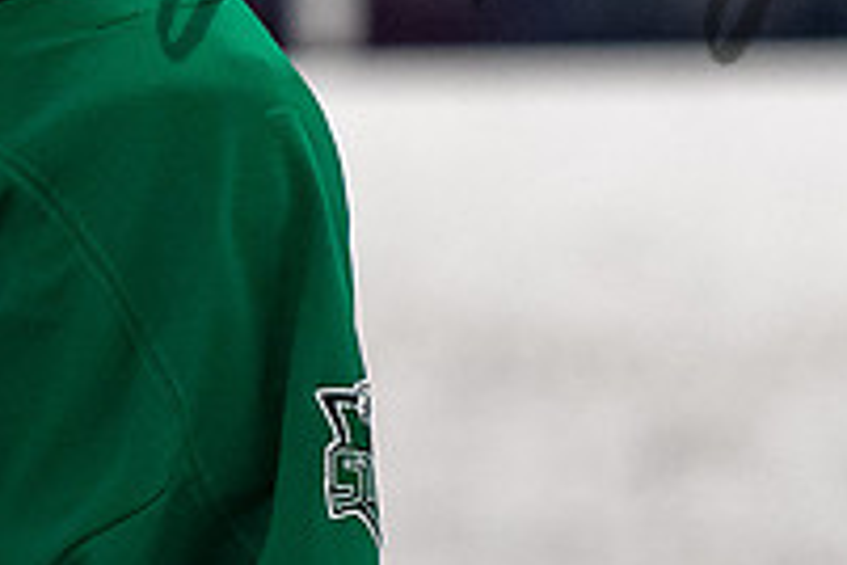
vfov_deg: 1.6
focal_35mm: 841
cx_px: -52
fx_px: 19785
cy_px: -398
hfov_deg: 2.5
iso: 1600
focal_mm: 125
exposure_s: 1/800
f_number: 2.8
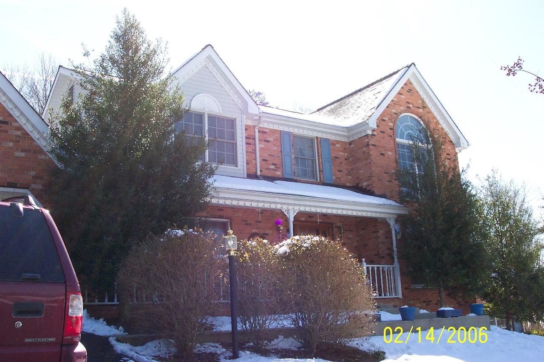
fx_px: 574
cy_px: 181
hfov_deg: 50.7
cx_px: 272
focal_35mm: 38
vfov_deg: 35.0
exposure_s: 1/350
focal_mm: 8
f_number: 4.8
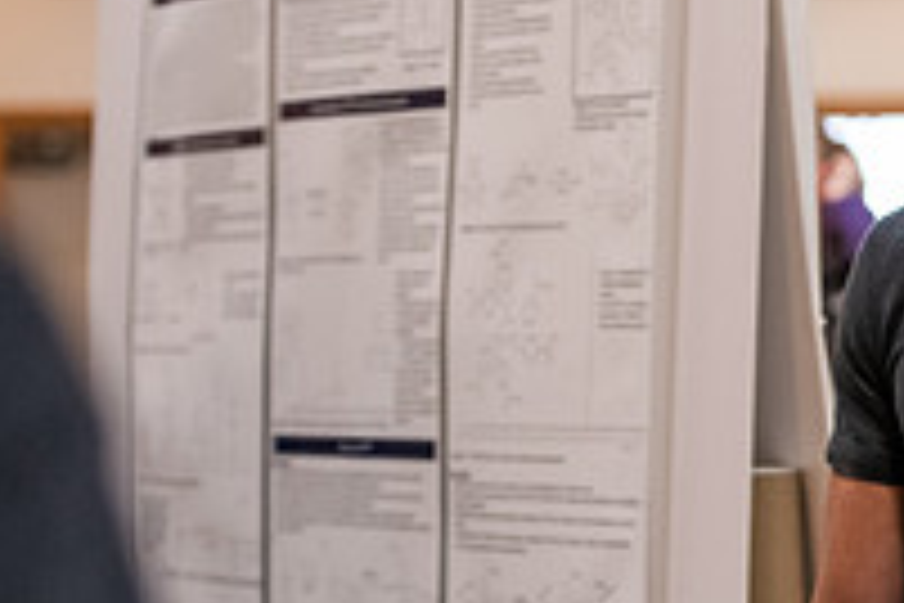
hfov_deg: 10.0
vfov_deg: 6.8
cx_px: 1178
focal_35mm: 202
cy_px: 331
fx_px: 5072
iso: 2500
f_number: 2.8
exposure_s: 1/200
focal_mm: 70
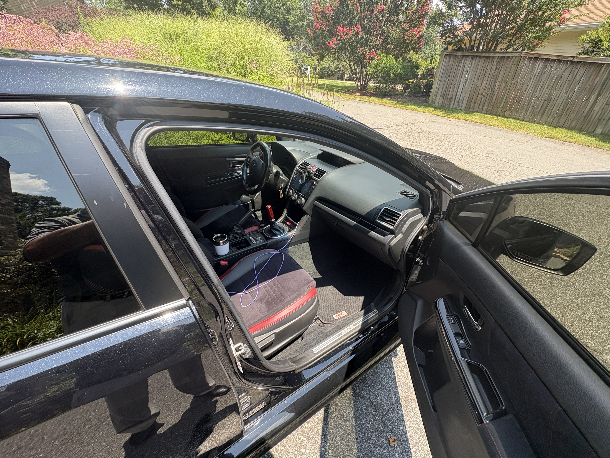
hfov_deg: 102.1
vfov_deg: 85.7
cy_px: 229
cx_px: 305
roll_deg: +0.4
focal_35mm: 14
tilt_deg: -32.8
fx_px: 247
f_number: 2.2
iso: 64
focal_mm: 2.22
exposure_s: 1/215
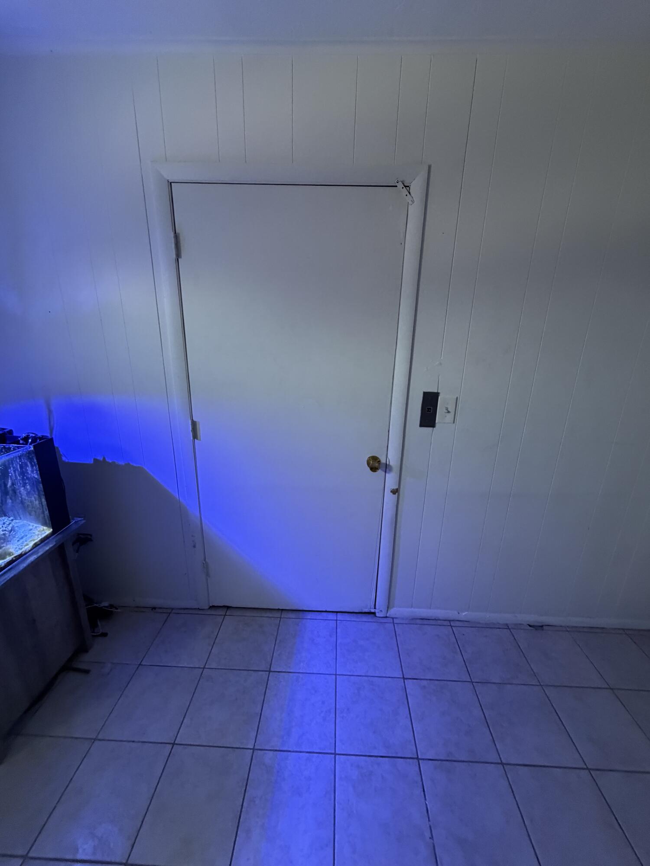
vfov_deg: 102.1
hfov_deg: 85.7
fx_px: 351
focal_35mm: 14
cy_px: 433
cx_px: 325
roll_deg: -2.5
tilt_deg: -15.1
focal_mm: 2.22
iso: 500
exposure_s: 1/60
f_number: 2.2
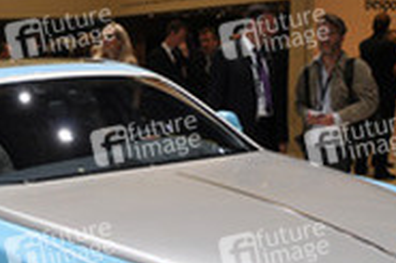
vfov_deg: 19.6
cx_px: 89
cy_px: 301
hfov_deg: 29.9
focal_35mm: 66
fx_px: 725
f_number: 6.3
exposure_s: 1/200
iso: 400
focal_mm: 18
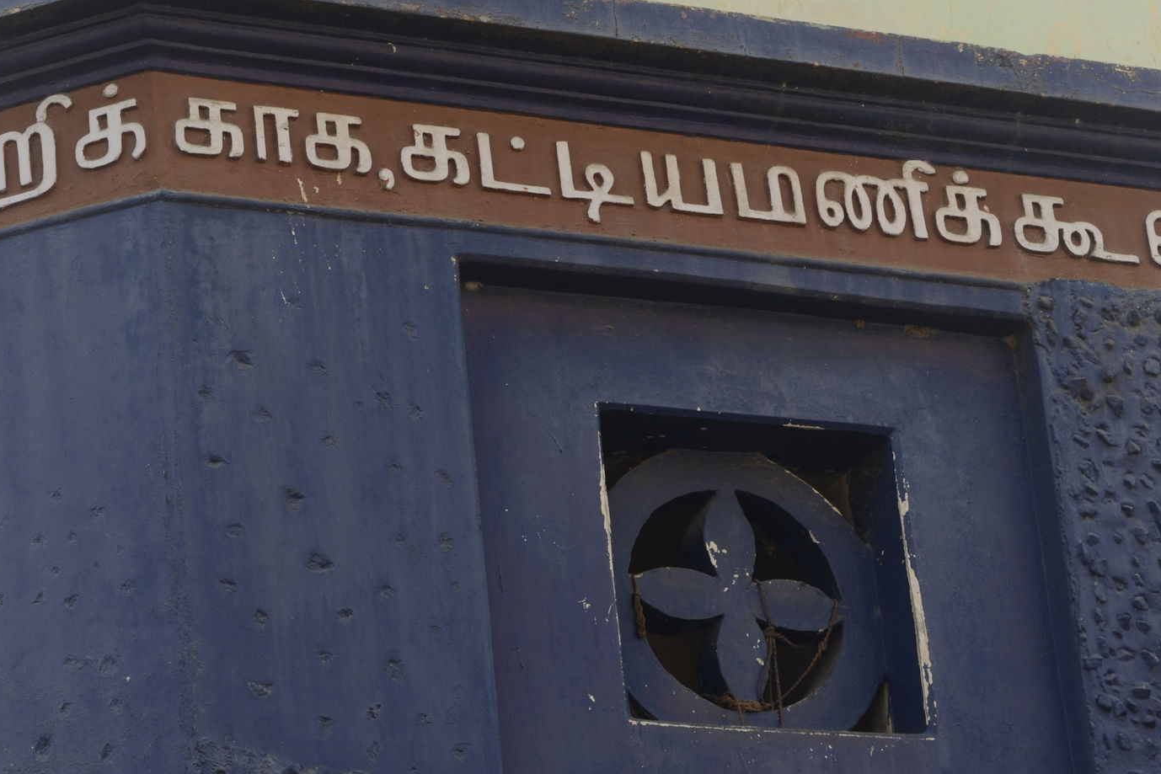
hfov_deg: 14.1
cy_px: 252
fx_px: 4709
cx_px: 501
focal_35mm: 146
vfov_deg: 9.4
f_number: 6.3
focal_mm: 70
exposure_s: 1/250
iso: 200
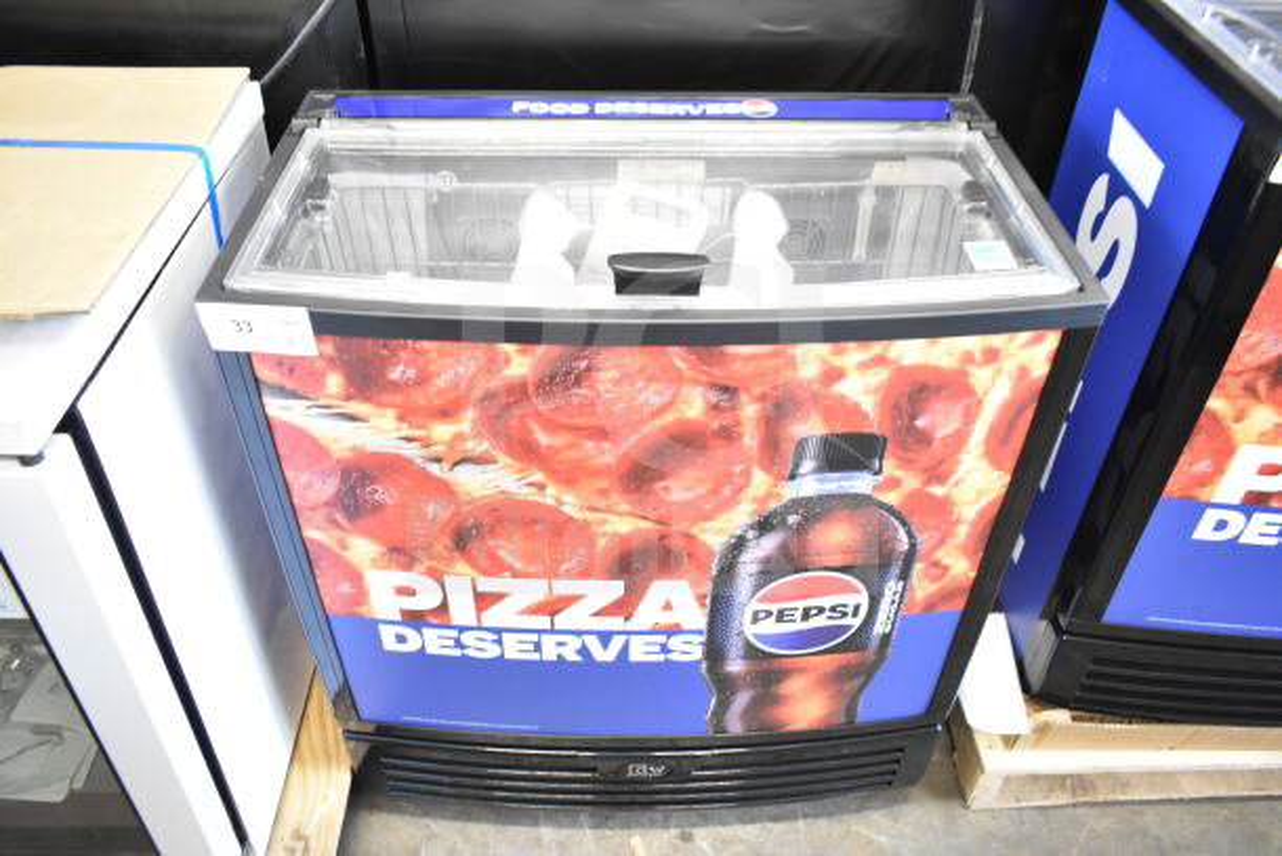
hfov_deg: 67.4
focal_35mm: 27
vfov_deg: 48.0
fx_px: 962
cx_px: 641
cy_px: 428
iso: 2500
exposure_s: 1/30
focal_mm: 18
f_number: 3.5
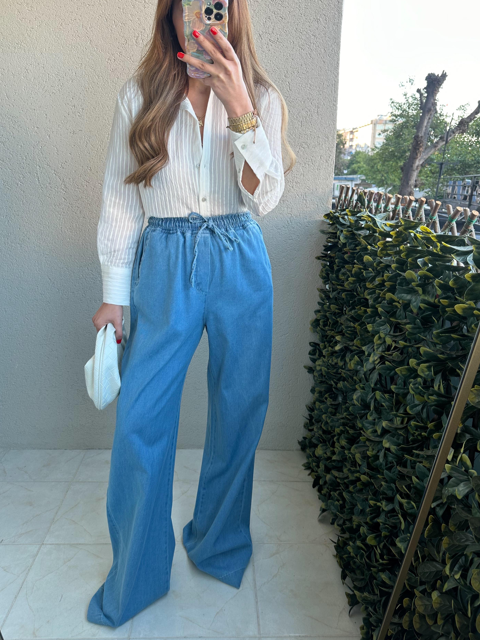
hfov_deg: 53.1
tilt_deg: -45.6
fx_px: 481
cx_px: 243
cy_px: 312
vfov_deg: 67.3
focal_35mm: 26
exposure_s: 1/121
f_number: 1.78
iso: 80
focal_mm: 6.86
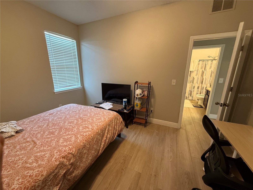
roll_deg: -0.6
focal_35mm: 14
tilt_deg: -13.2
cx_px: 126
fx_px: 102
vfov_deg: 85.7
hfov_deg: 102.1
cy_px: 95
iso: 320
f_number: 2.2
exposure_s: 1/60
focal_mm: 2.22
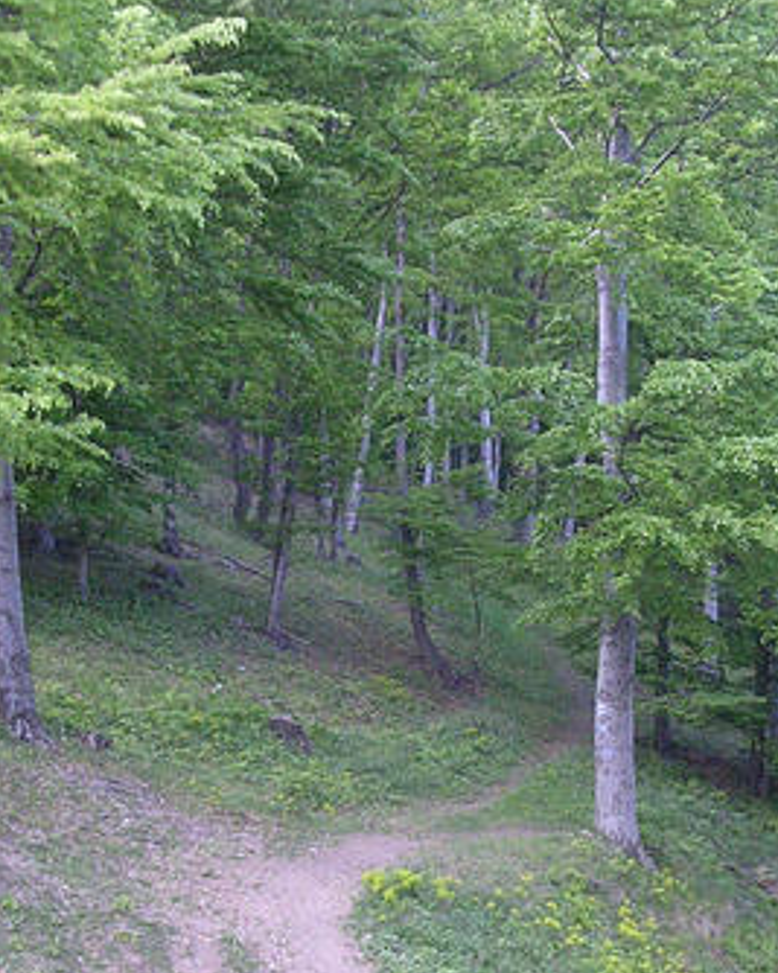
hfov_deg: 21.5
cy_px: 577
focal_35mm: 71
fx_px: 2044
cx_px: 408
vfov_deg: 26.7
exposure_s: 1/128
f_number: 2.8
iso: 400
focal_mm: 5.8
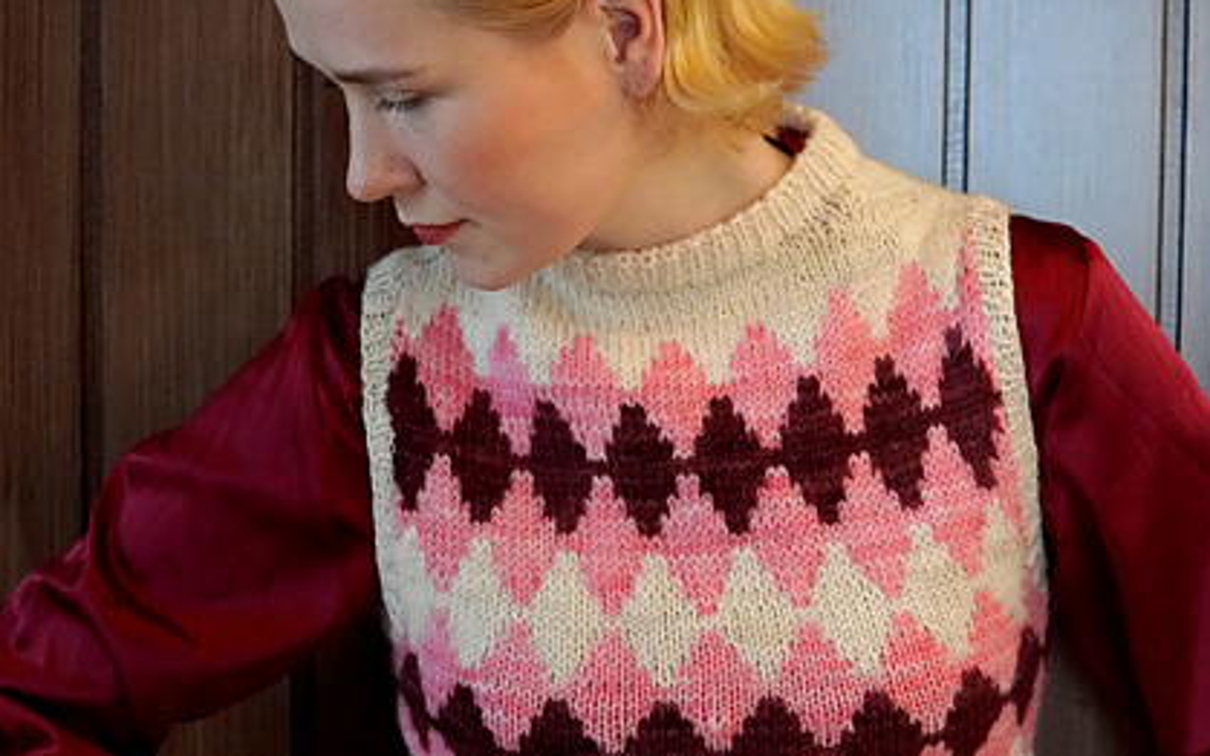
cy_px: 384
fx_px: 2309
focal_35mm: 70
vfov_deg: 18.6
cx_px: 614
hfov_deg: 29.4
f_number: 4
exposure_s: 1/160
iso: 5000
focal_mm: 30
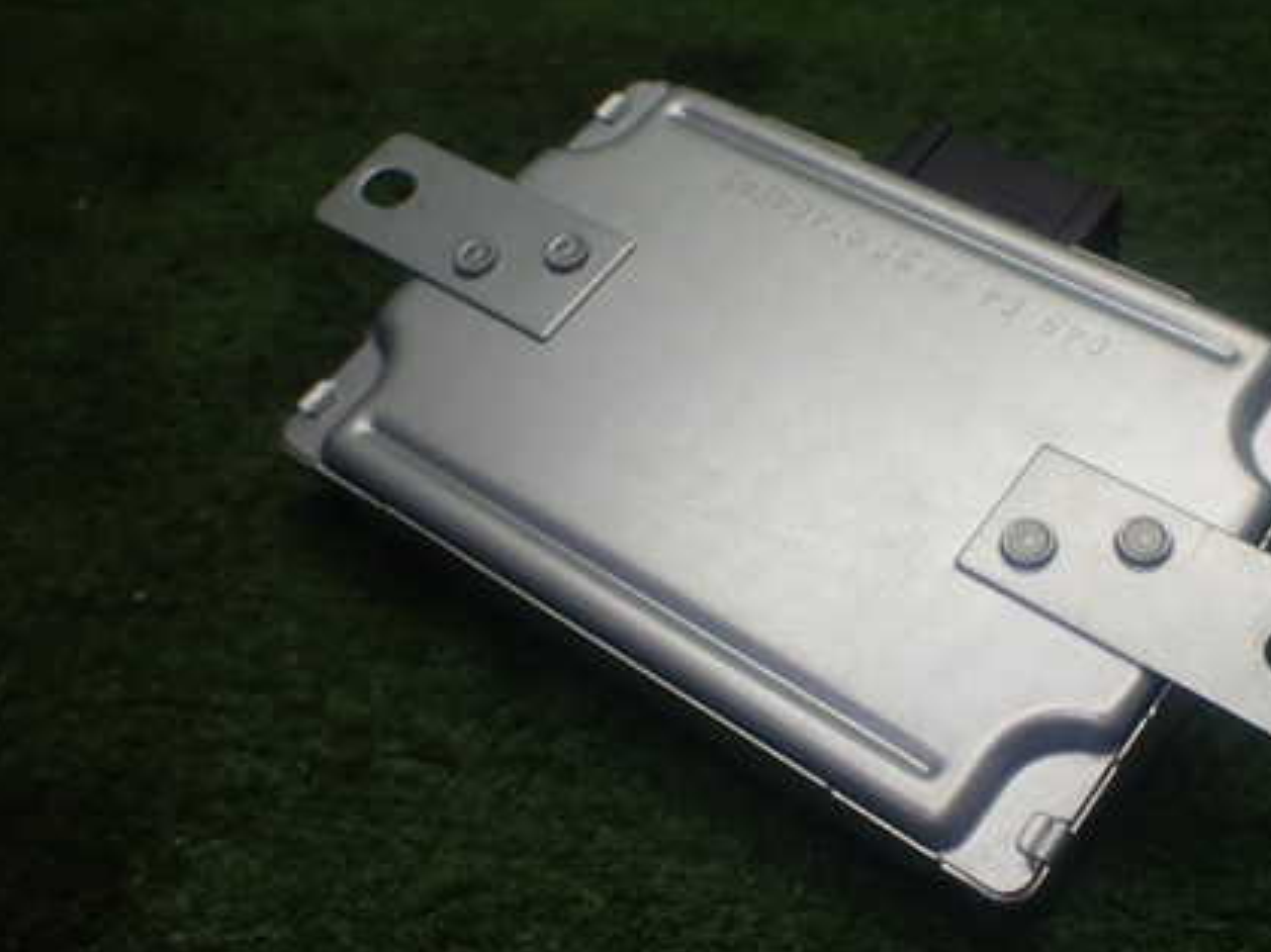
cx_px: 795
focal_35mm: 43
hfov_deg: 43.5
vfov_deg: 33.5
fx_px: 1578
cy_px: 528
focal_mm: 5.4
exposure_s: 1/160
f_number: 2.3
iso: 100
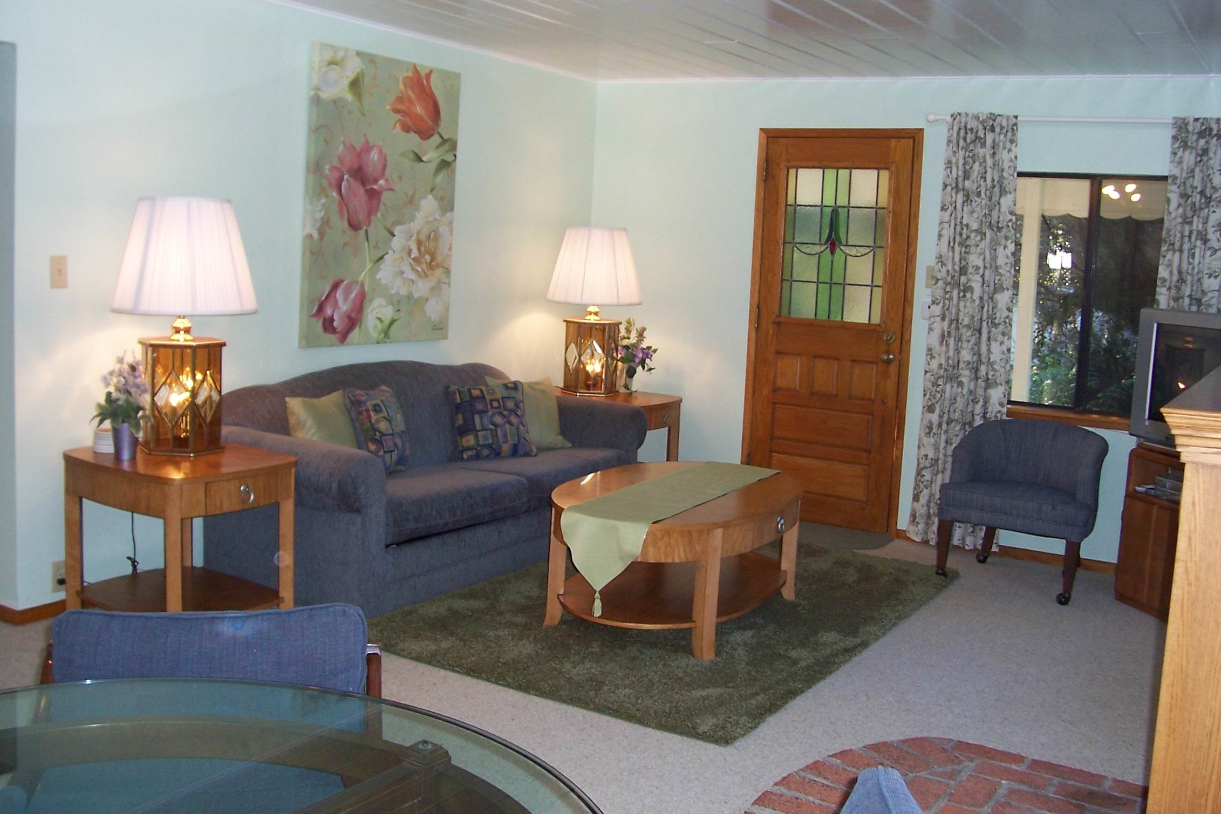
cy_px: 365
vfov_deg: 36.8
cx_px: 620
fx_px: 1221
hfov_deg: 53.1
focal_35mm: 36
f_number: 2.7
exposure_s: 1/60
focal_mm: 5.6
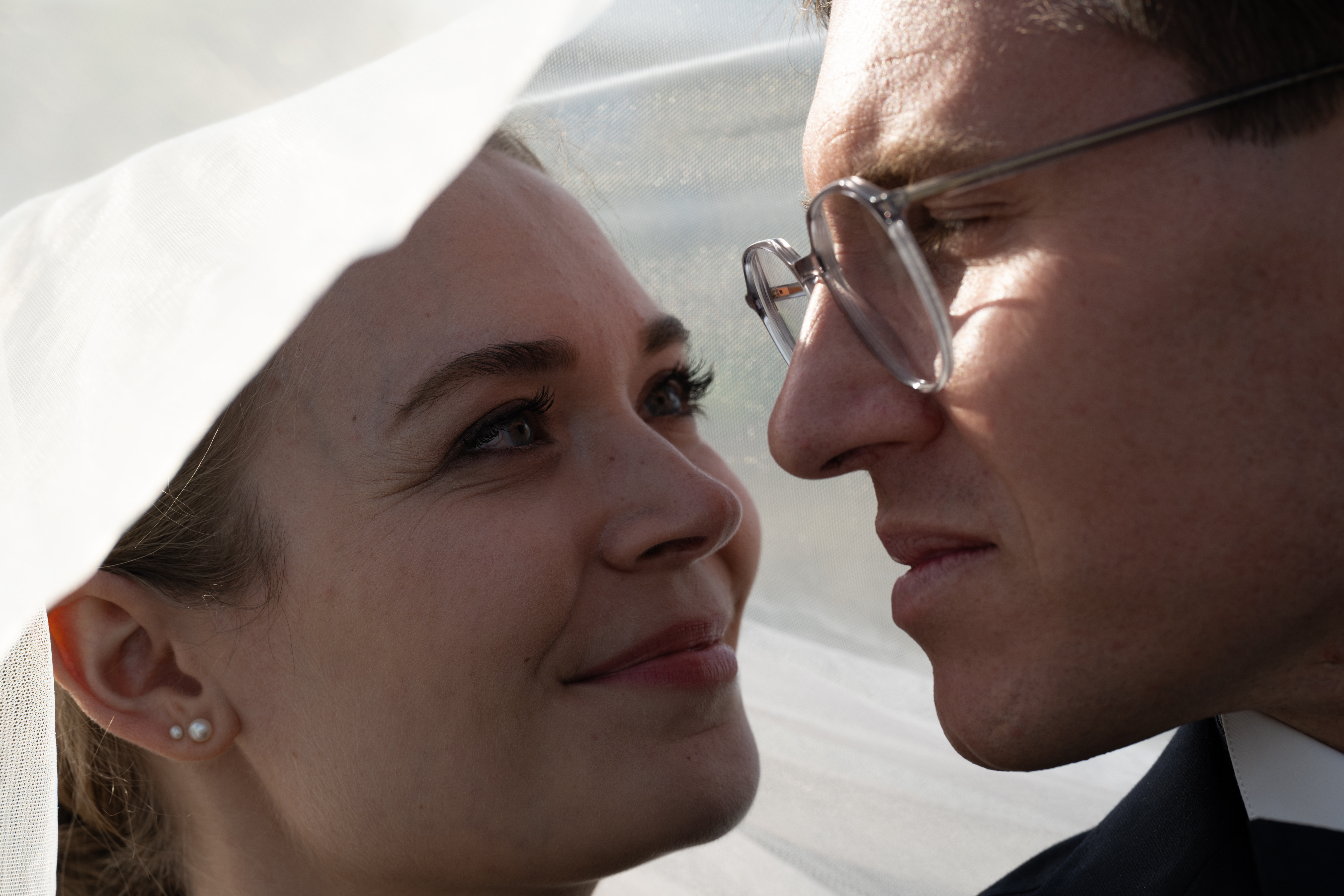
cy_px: 448
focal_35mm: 85
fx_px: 3173
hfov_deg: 23.9
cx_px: 672
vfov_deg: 16.1
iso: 100
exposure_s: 1/250
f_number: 8
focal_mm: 85
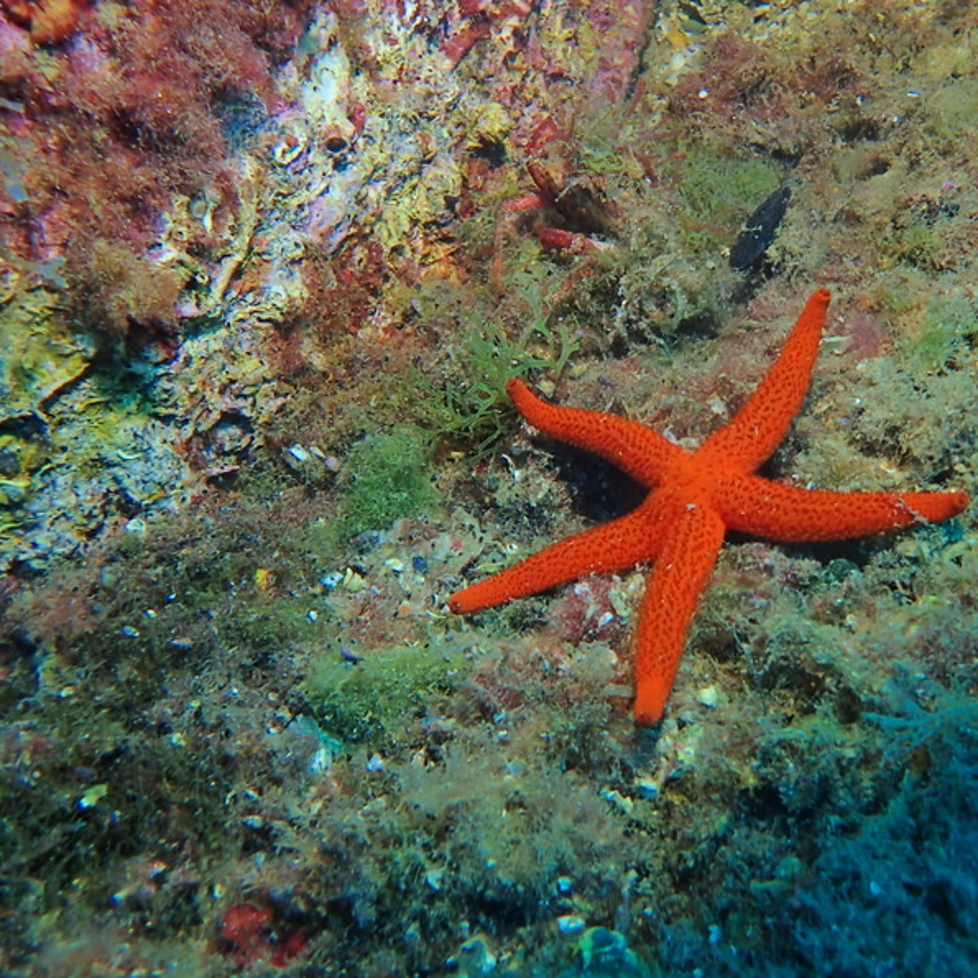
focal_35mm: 38
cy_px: 409
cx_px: 664
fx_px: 1215
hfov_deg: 43.2
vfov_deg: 43.7
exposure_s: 1/60
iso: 125
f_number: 2
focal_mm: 4.5
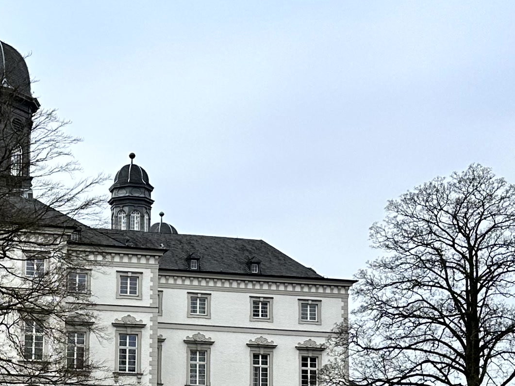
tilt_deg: +8.4
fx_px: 1086
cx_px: 50
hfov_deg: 25.8
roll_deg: -0.9
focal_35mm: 73
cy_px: 330
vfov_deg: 19.9
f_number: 1.78
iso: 80
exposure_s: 1/729
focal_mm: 6.86
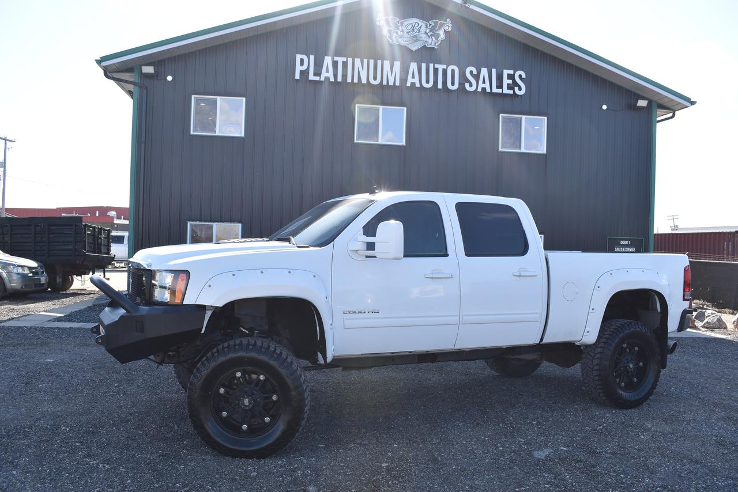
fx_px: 646
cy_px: 246
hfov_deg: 59.5
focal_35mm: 32
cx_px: 369
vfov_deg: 41.7
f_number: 8
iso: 200
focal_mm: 21
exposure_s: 1/250
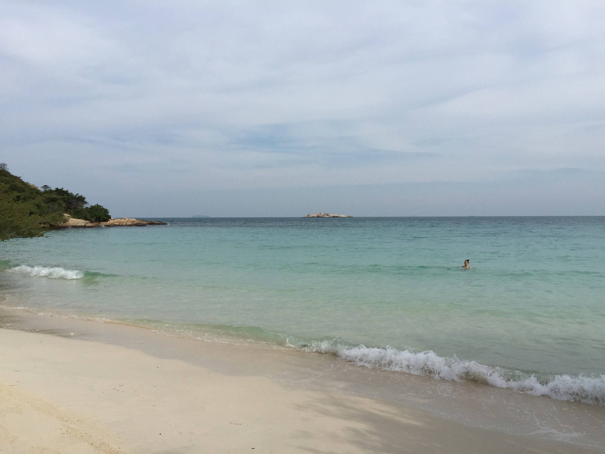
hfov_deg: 61.7
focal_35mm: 29
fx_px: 507
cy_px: 227
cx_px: 302
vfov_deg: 48.2
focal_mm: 4.15
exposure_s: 1/3597
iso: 32
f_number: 2.2
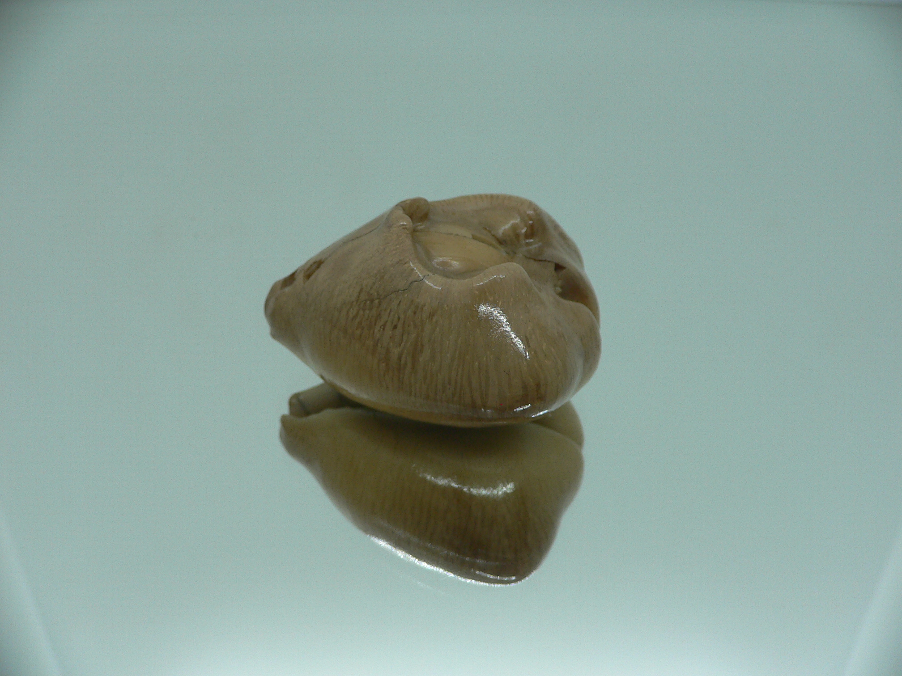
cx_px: 451
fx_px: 912
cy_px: 338
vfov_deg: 40.7
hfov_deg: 52.6
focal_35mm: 35
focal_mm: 4.6
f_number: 2.8
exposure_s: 1/60
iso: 80
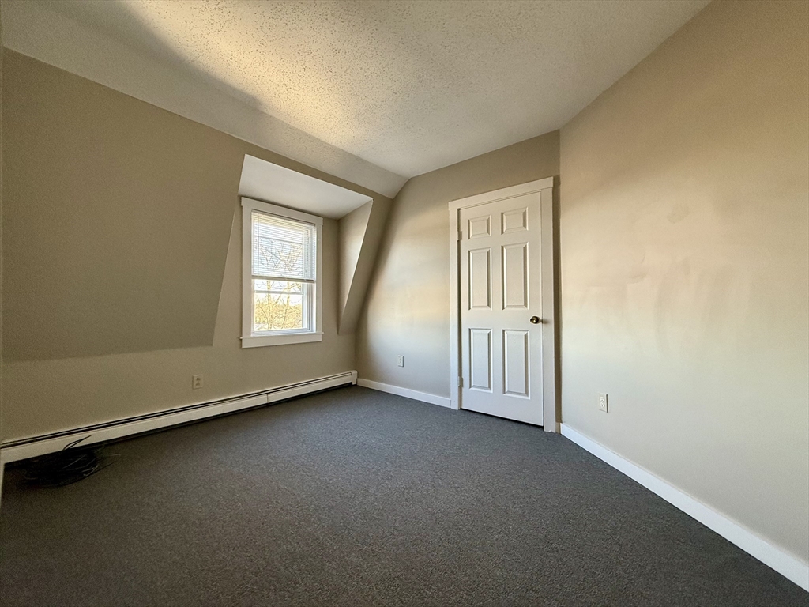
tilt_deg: +1.1
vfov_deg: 85.7
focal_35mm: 14
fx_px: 327
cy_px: 304
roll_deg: +0.7
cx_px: 404
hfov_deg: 102.1
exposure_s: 1/120
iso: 500
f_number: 2.2
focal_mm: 2.22
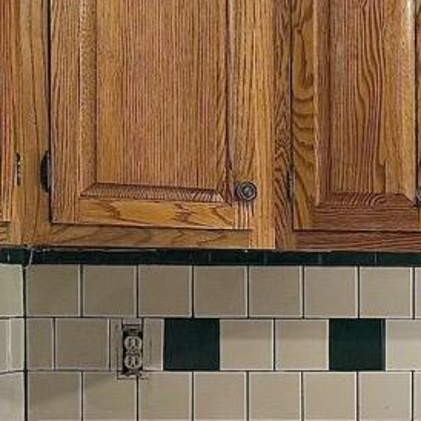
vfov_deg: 17.5
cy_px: 323
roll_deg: -0.4
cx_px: 850
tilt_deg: -1.8
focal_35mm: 99
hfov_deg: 14.5
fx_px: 1362
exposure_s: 1/60
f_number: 1.78
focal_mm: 6.76
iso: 320
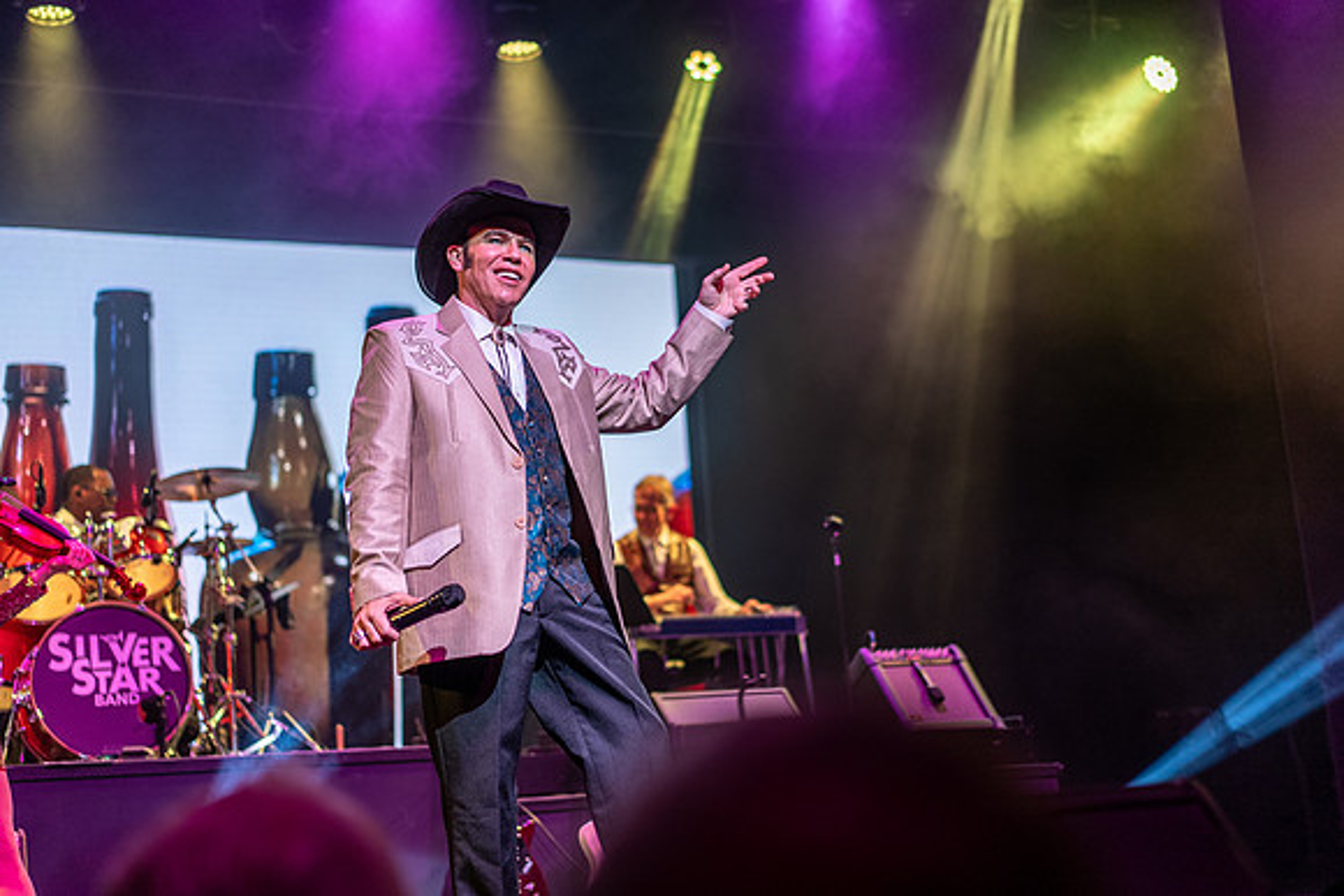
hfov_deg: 36.2
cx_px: 672
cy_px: 448
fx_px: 2054
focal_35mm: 55
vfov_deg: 24.6
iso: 320
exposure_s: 1/200
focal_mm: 55
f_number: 1.8
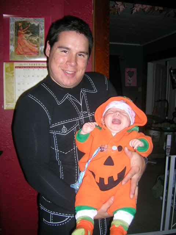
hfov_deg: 41.8
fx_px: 230
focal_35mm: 34
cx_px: 88
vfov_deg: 54.0
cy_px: 118
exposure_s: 1/60.1
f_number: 2.9
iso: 50
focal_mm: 5.7
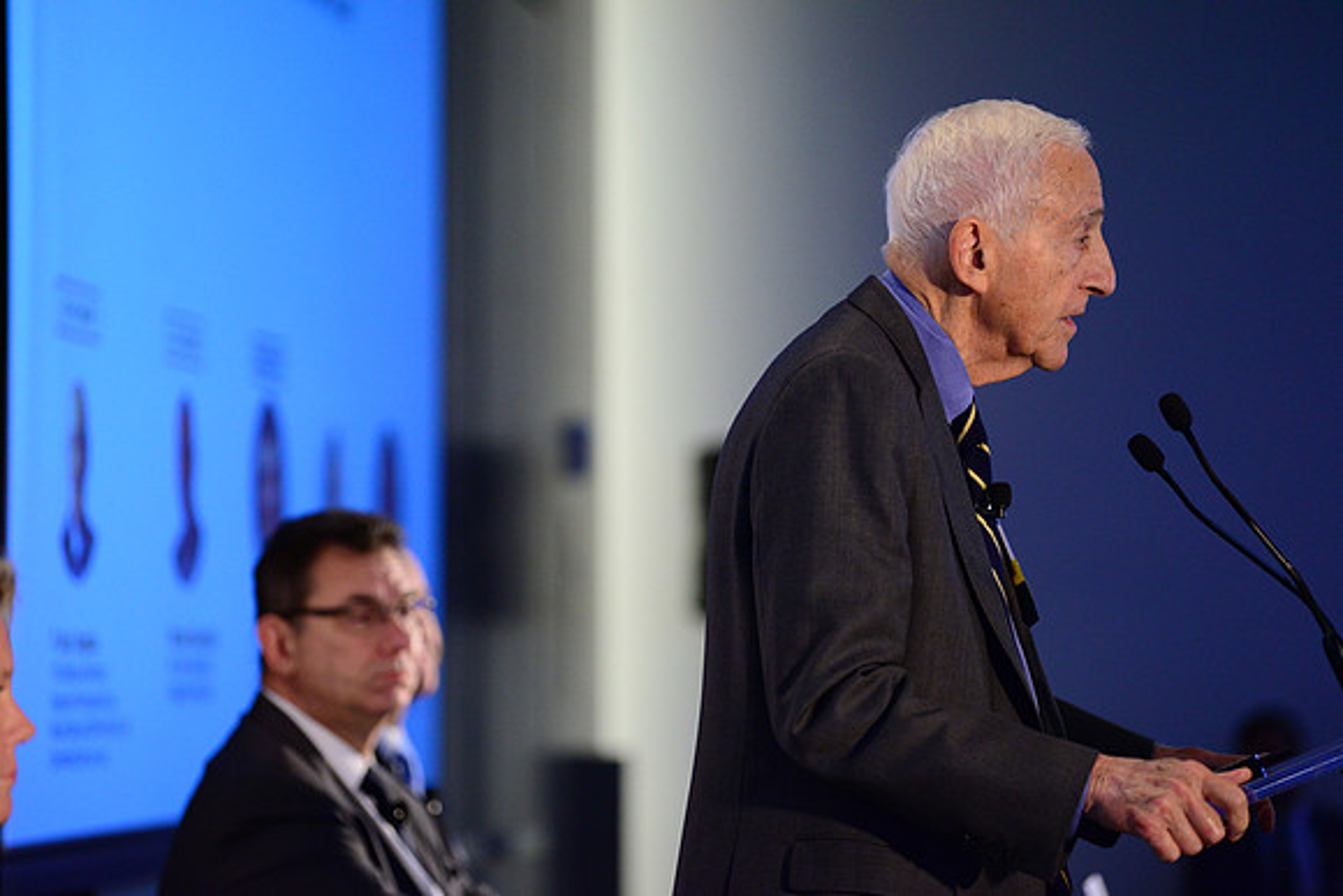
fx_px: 5783
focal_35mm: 155
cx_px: 672
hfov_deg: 13.2
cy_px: 448
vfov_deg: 8.9
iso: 4000
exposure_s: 1/200
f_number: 2.8
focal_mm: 155
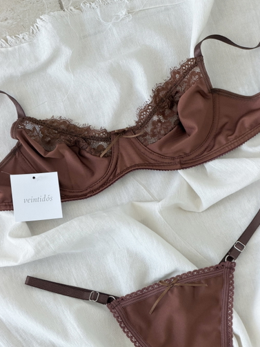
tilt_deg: -81.0
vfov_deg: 18.6
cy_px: 164
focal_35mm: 106
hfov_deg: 14.0
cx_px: 125
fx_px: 1062
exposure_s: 1/121
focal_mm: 16.89
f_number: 2.8
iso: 125
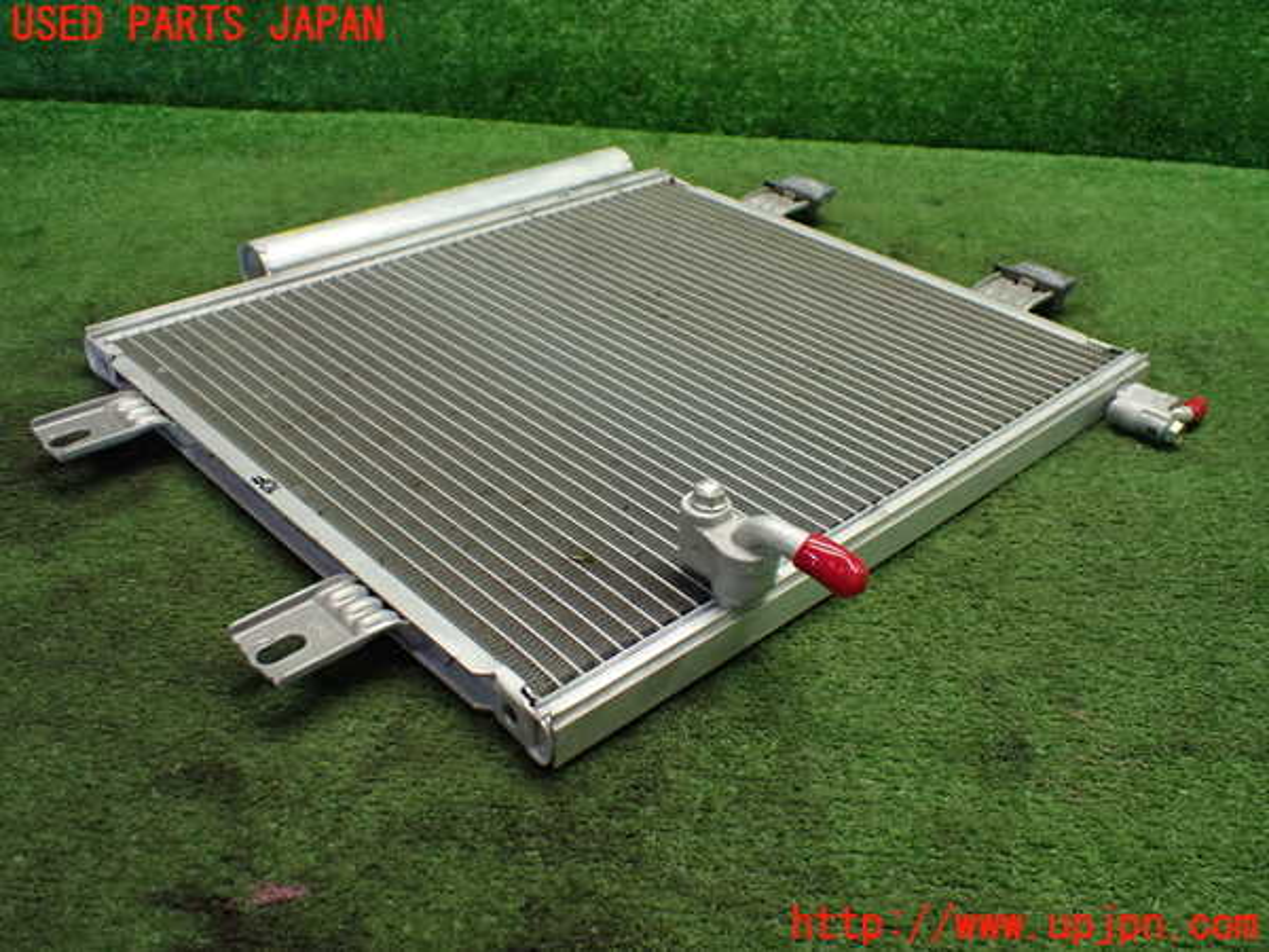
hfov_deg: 56.8
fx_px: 1173
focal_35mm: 32
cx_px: 634
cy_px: 476
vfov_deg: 44.2
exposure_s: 1/125
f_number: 2.4
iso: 500
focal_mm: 5.79
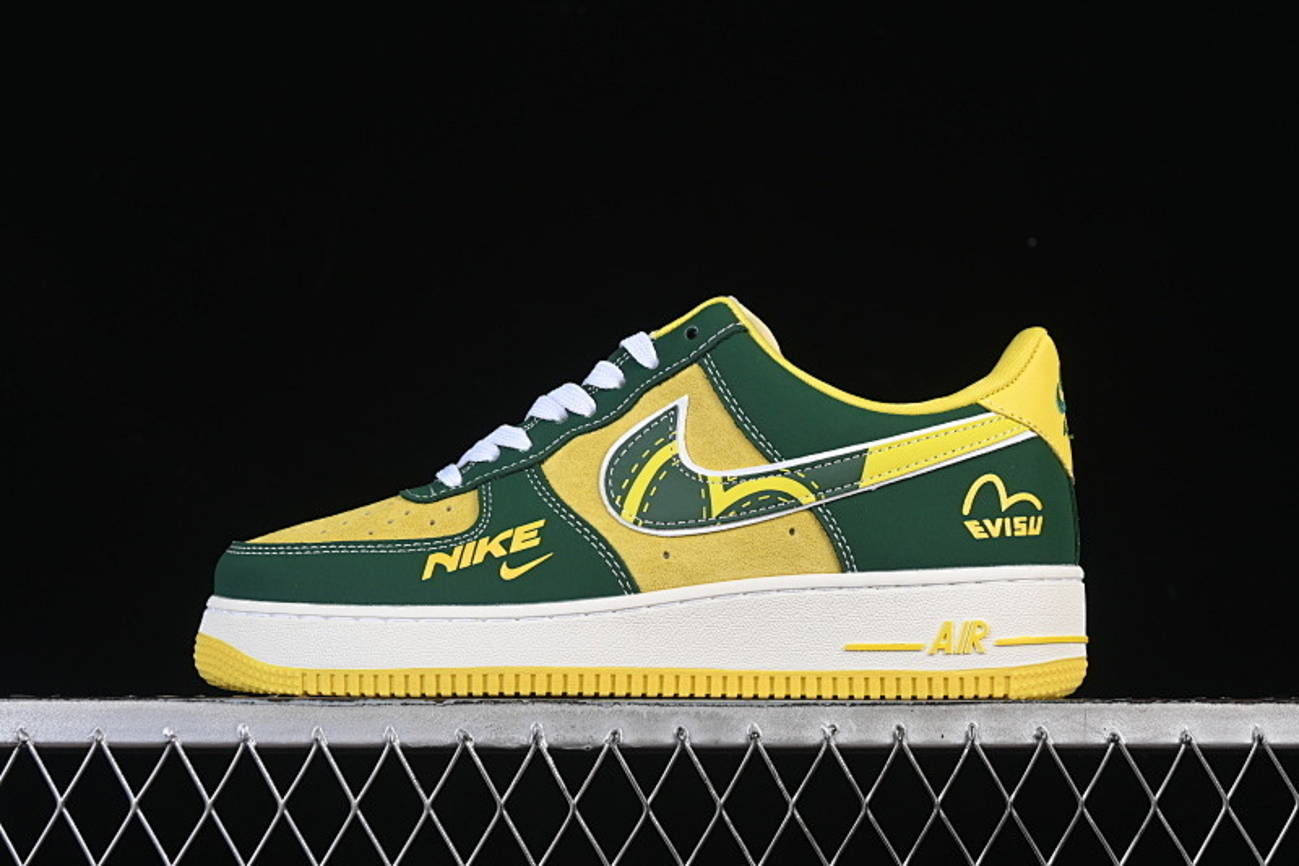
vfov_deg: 18.2
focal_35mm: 75
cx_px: 650
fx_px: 2706
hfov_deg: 27.0
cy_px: 433
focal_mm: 50
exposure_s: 1/80
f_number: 8
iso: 160
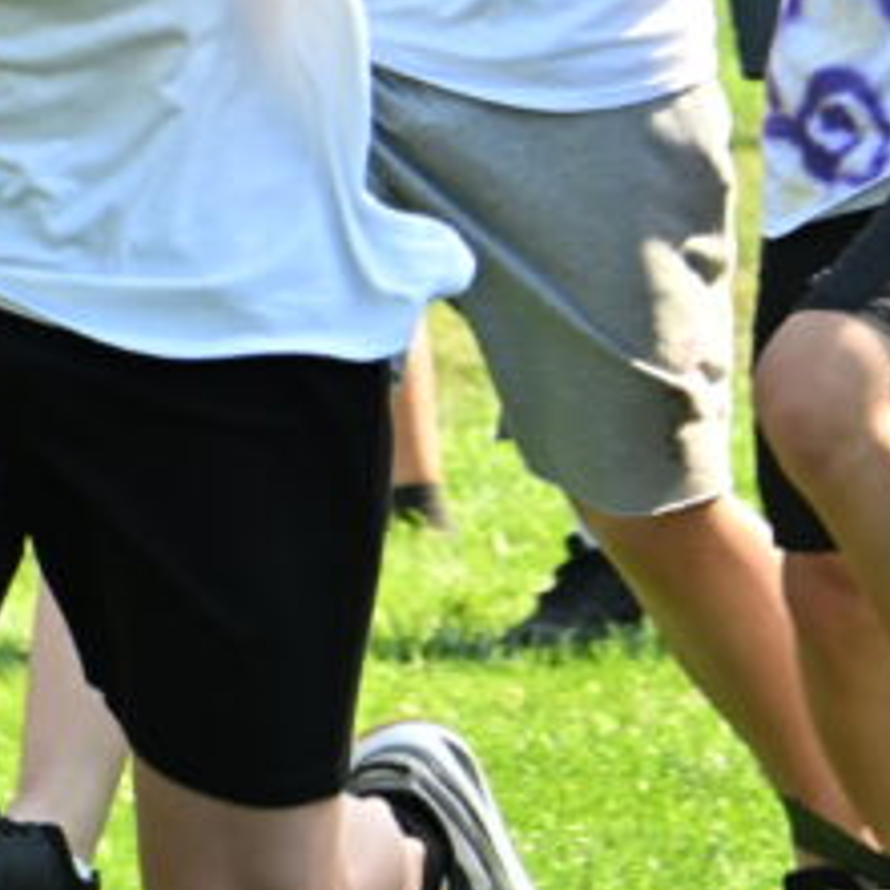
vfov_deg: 2.0
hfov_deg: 2.0
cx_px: -636
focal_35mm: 891
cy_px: 167
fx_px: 25917
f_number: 6
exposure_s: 1/500
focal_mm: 151
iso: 400
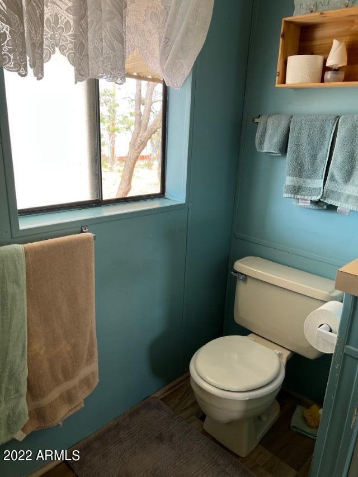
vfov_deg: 67.3
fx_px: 358
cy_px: 238
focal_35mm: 26
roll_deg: -2.3
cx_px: 179
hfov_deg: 53.1
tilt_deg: -17.4
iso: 64
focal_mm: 5.7
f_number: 1.5
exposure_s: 1/120
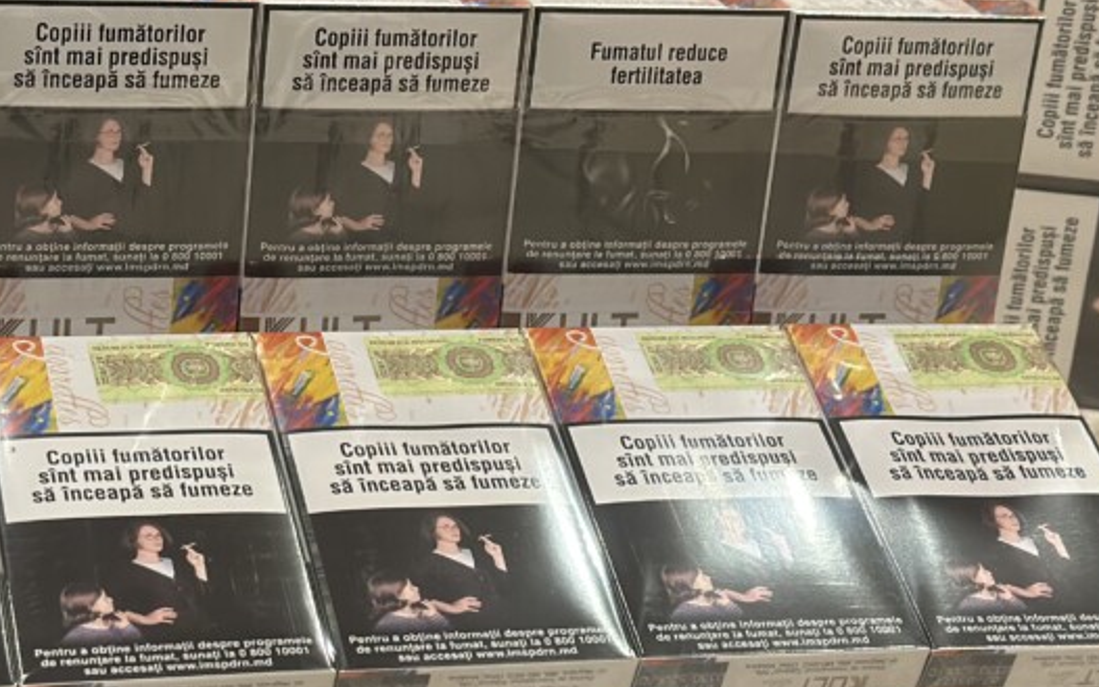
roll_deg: -5.1
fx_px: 2966
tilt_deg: -20.1
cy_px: 144
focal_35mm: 99
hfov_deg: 20.8
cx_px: 295
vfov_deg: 13.2
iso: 250
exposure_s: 1/50
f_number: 1.78
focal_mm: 6.86
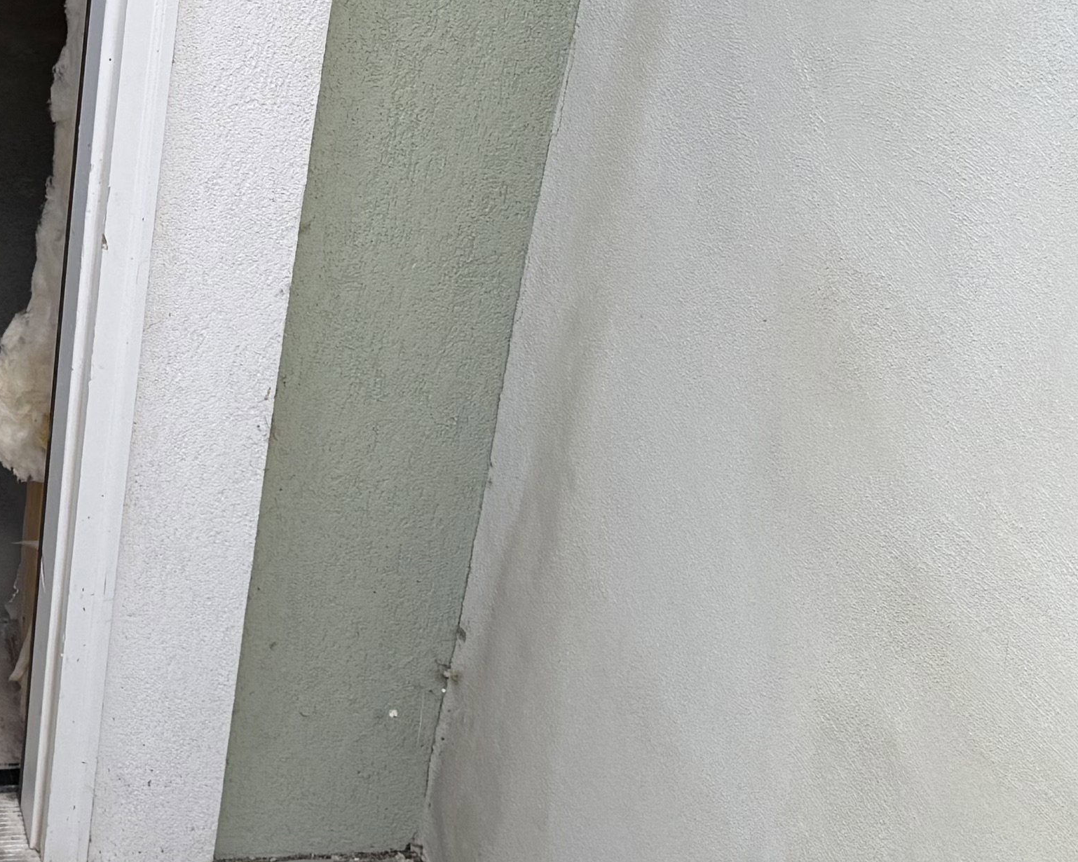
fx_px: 2775
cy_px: -71
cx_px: -233
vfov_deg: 17.1
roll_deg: -1.5
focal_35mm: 87
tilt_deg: -30.7
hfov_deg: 20.5
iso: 64
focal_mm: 6.76
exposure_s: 1/222
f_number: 1.78
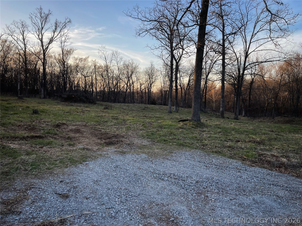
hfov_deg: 67.3
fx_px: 227
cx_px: 151
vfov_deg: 53.1
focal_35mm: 26
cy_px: 113
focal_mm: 4.2
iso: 32
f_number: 1.6
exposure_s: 1/587
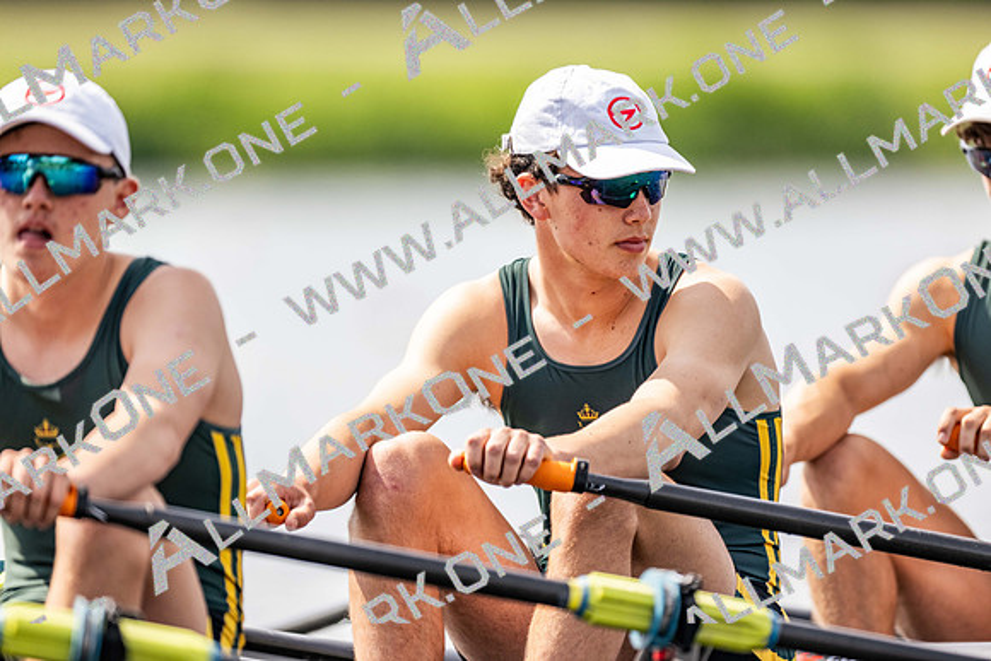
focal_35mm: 600
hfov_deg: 3.4
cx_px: 496
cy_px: 330
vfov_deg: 2.3
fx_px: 16520
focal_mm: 600
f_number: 4
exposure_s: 1/2500
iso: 640
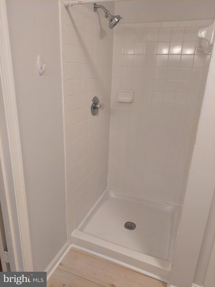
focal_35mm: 24
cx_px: 108
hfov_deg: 56.8
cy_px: 144
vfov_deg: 71.6
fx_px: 199
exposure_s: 1/60
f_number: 1.8
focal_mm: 5.23
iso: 200
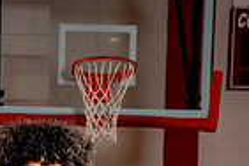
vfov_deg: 8.4
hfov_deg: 13.5
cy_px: 389
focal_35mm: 150
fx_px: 1037
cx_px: 9
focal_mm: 47
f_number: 5.6
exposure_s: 1/250
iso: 100
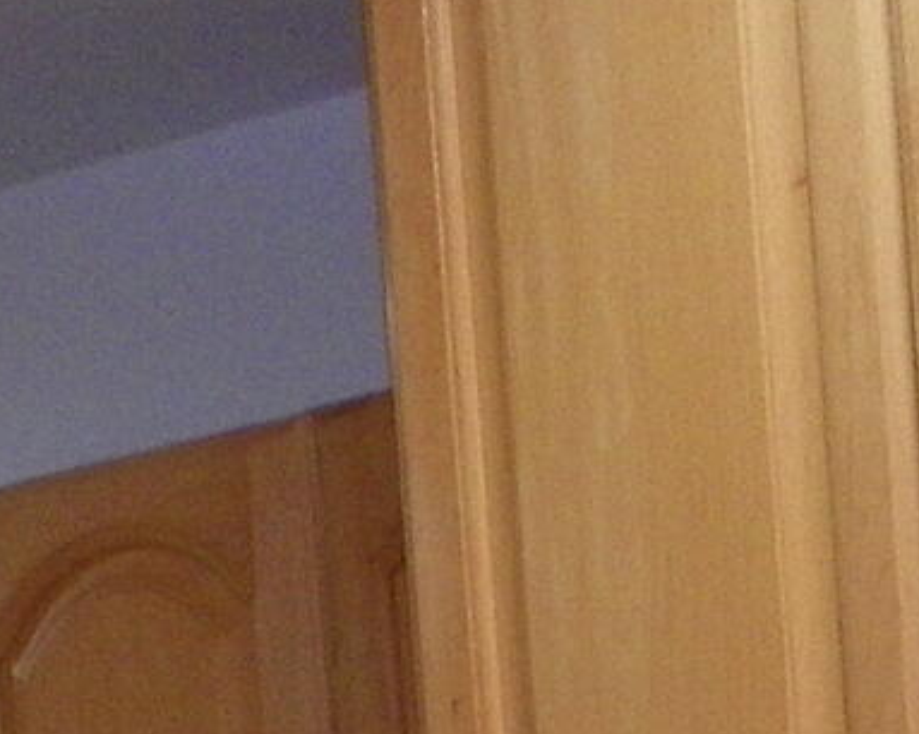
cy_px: 2665
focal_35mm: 199
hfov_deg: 9.3
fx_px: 5410
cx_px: 1658
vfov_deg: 6.6
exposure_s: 1/30
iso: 80
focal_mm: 4.6
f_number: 2.8
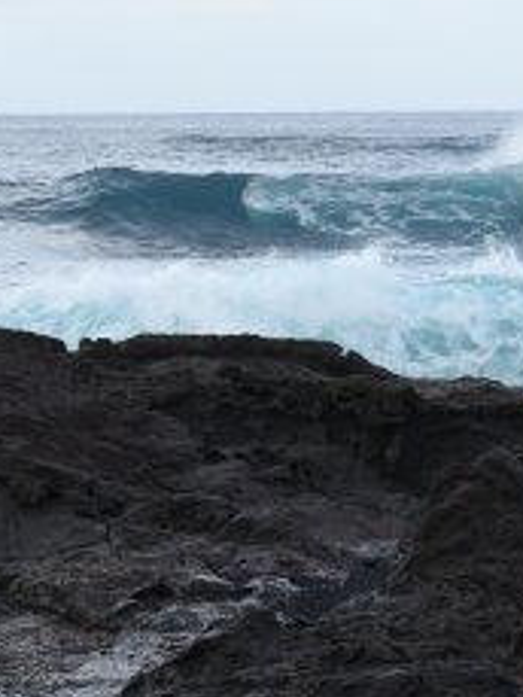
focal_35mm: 212
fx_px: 4272
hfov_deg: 7.0
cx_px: 231
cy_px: 304
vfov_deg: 9.3
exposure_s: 1/200
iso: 100
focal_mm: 55
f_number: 7.1
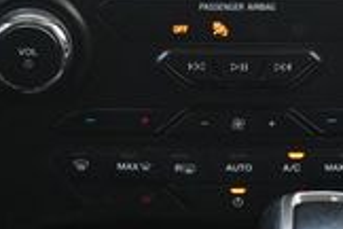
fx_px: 2086
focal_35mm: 219
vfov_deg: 6.2
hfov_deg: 9.4
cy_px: -100
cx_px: 218
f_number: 5.3
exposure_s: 1/125
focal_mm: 37
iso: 2500
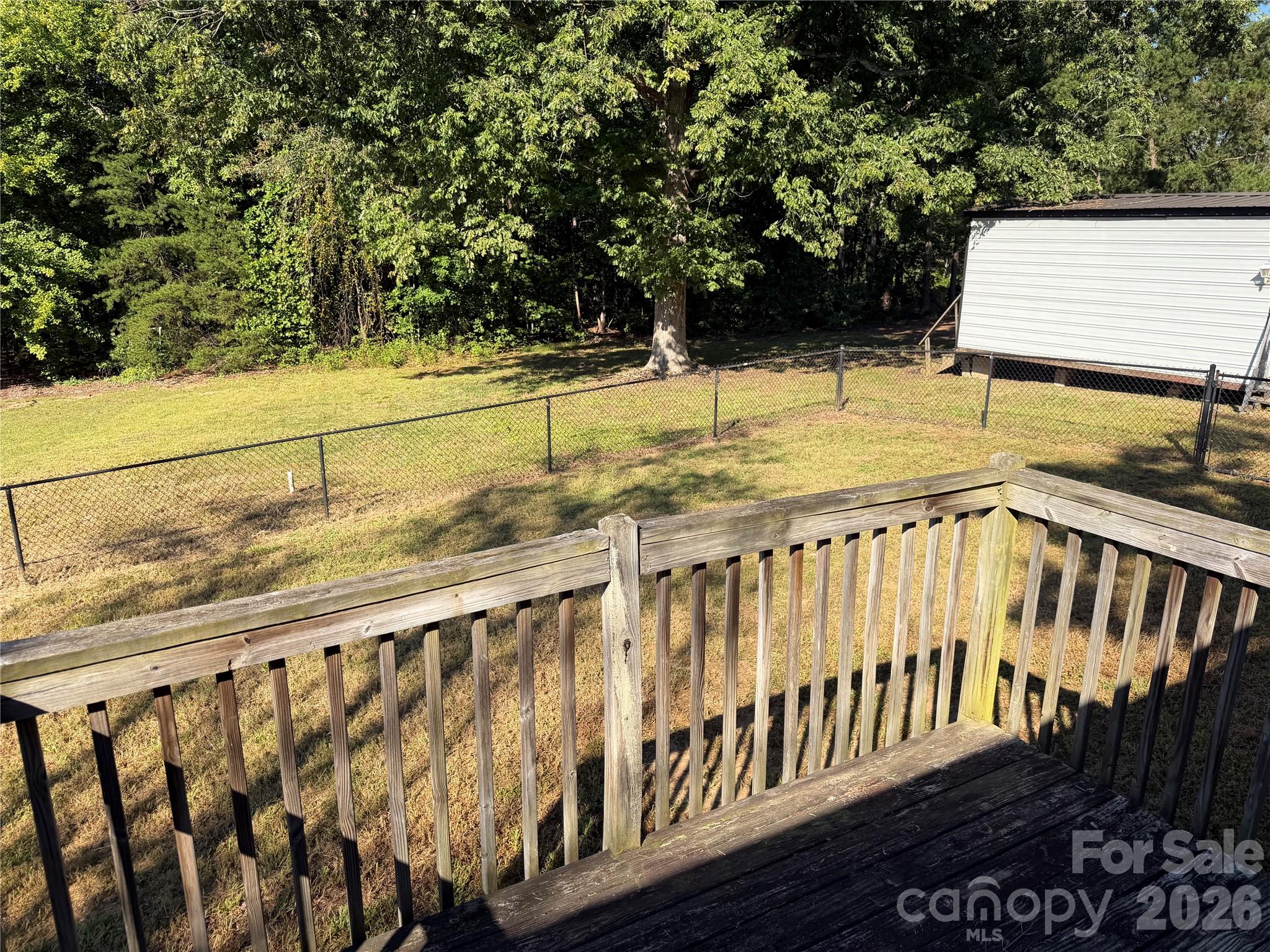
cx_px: 635
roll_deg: +0.4
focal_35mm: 24
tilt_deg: -14.7
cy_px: 476
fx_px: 881
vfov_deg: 56.8
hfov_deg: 71.6
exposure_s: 1/2169
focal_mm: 6.76
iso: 80
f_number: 1.78
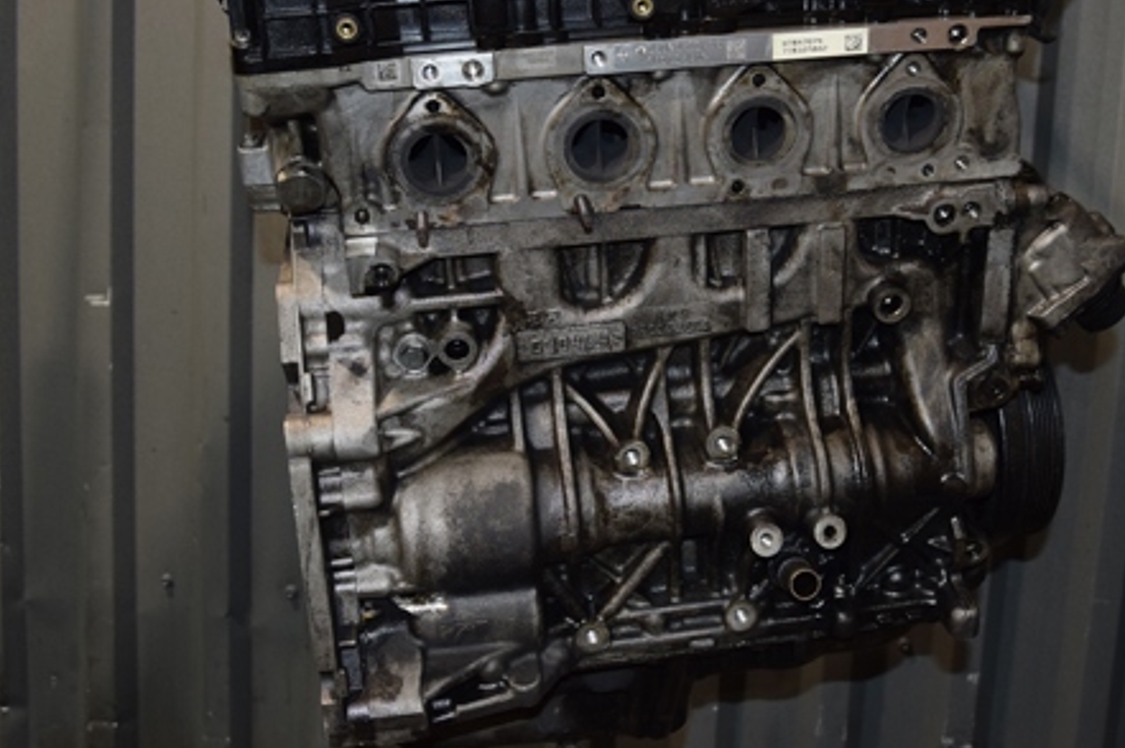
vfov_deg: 29.2
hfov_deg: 42.9
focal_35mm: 46
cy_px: 276
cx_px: 628
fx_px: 1427
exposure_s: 1/60
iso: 800
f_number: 5
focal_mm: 21
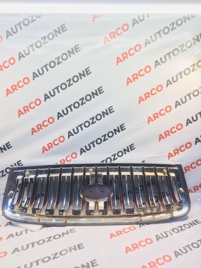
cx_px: 100
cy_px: 134
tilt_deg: -8.6
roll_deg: +0.5
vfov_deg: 61.7
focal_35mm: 29
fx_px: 225
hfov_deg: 48.2
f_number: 2.2
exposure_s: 1/33
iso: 50
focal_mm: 4.15
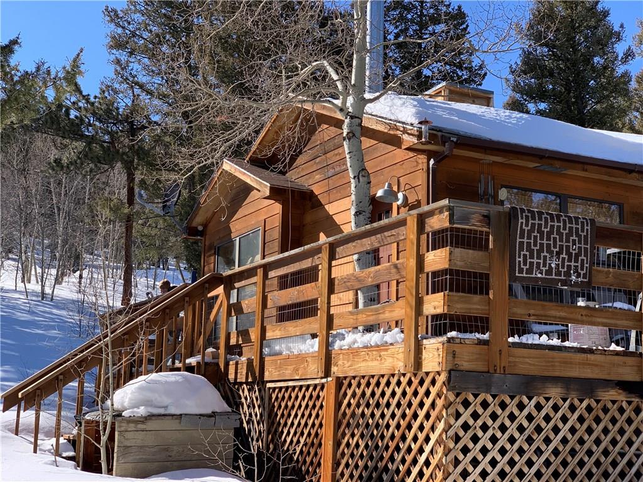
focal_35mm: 52
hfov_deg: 36.8
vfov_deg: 28.0
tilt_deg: +9.8
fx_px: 966
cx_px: 322
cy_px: 241
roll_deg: -1.9
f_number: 2.4
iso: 16
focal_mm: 6
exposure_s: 1/592
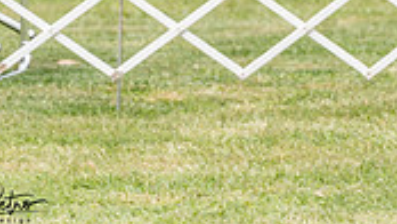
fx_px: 7792
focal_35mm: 740
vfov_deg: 1.6
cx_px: 517
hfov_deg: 2.9
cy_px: -155
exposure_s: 1/800
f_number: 4.5
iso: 400
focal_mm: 170
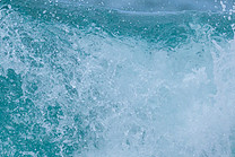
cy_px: 254
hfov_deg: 0.7
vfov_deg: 0.5
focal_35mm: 2886
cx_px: -23
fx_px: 18852
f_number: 6.3
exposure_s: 1/2000
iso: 500
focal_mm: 800
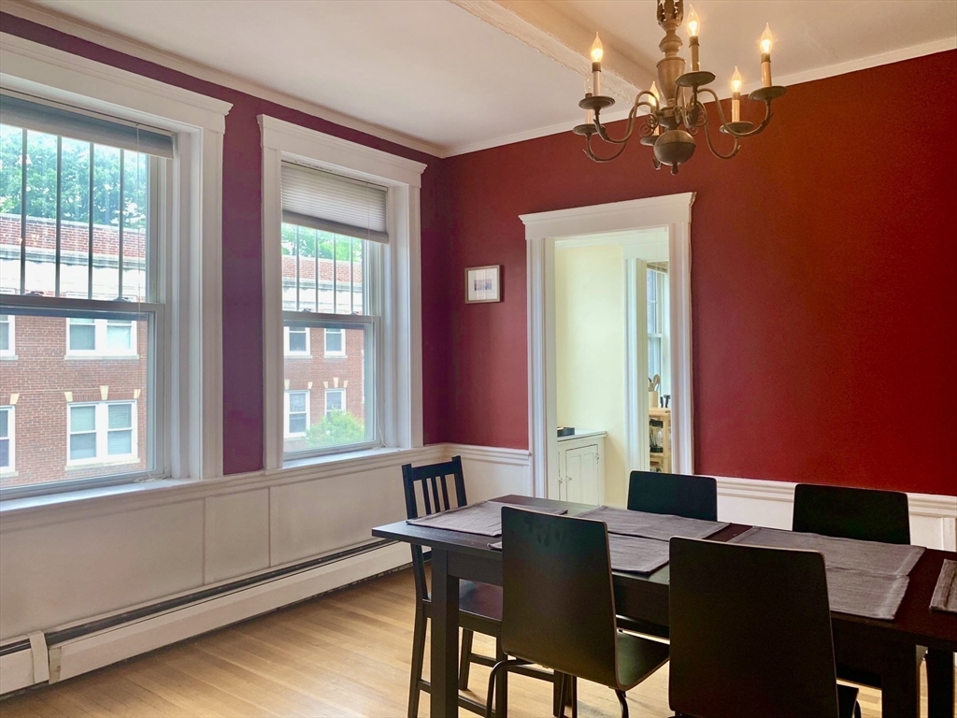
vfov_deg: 53.1
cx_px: 478
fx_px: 719
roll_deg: +0.2
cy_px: 359
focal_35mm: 26
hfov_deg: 67.3
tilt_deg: +1.0
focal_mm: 4.25
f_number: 1.8
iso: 50
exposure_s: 1/120
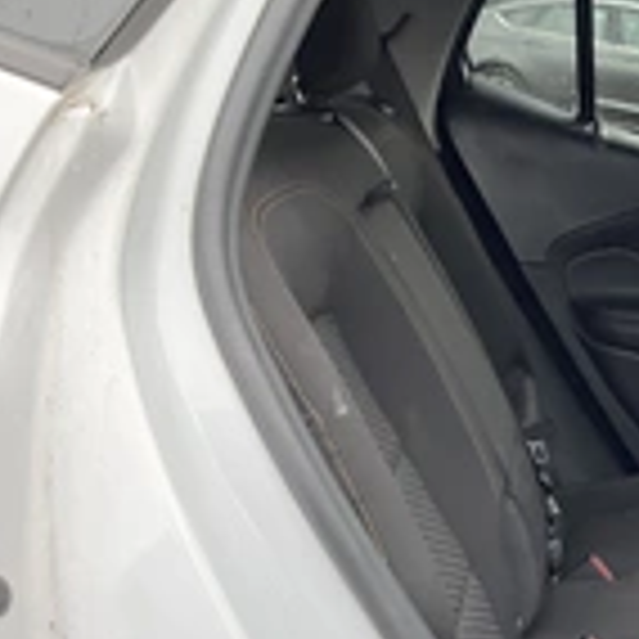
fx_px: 1504
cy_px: 549
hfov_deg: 21.4
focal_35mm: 72
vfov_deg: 23.5
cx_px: 860
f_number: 1.8
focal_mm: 3
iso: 25
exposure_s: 1/172
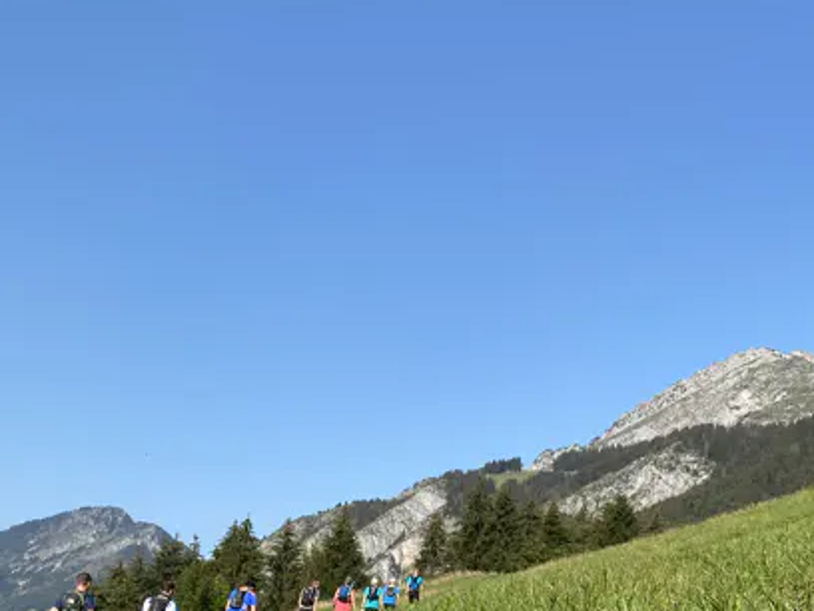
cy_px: 477
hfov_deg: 37.3
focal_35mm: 51
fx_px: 1199
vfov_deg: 28.0
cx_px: 311
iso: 32
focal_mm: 4.25
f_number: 1.8
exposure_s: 1/2571
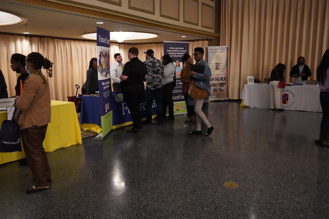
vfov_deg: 45.0
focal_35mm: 29
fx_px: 265
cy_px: 110
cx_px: 164
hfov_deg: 63.7
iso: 20000
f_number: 7.1
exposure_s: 1/200
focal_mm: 29
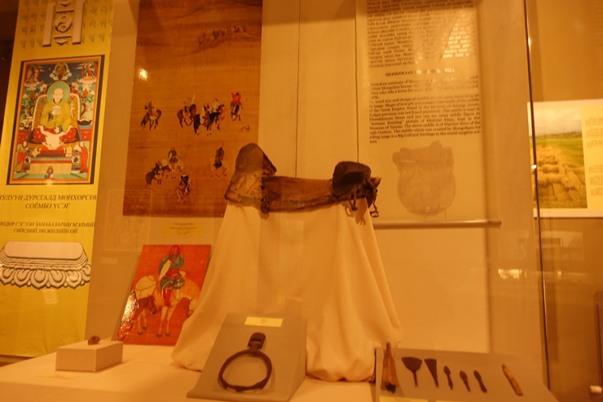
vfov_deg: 53.1
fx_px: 402
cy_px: 201
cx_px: 302
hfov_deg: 73.8
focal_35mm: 24
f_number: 1.8
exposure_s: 1/30
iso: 500
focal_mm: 8.8
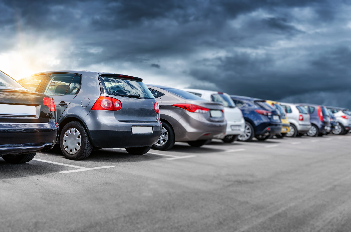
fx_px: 409
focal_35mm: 42
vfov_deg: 31.7
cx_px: 176
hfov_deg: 46.5
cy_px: 116
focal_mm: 28
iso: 200
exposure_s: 1/800
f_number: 5.6
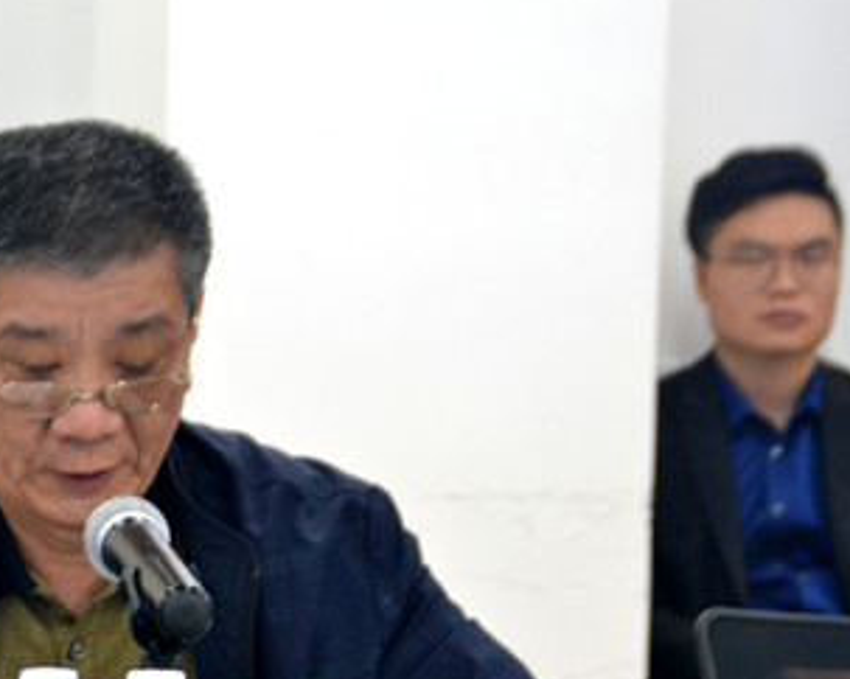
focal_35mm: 184
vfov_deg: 8.4
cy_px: 452
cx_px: 104
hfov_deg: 10.4
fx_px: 4626
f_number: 5.3
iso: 800
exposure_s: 1/20
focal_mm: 66
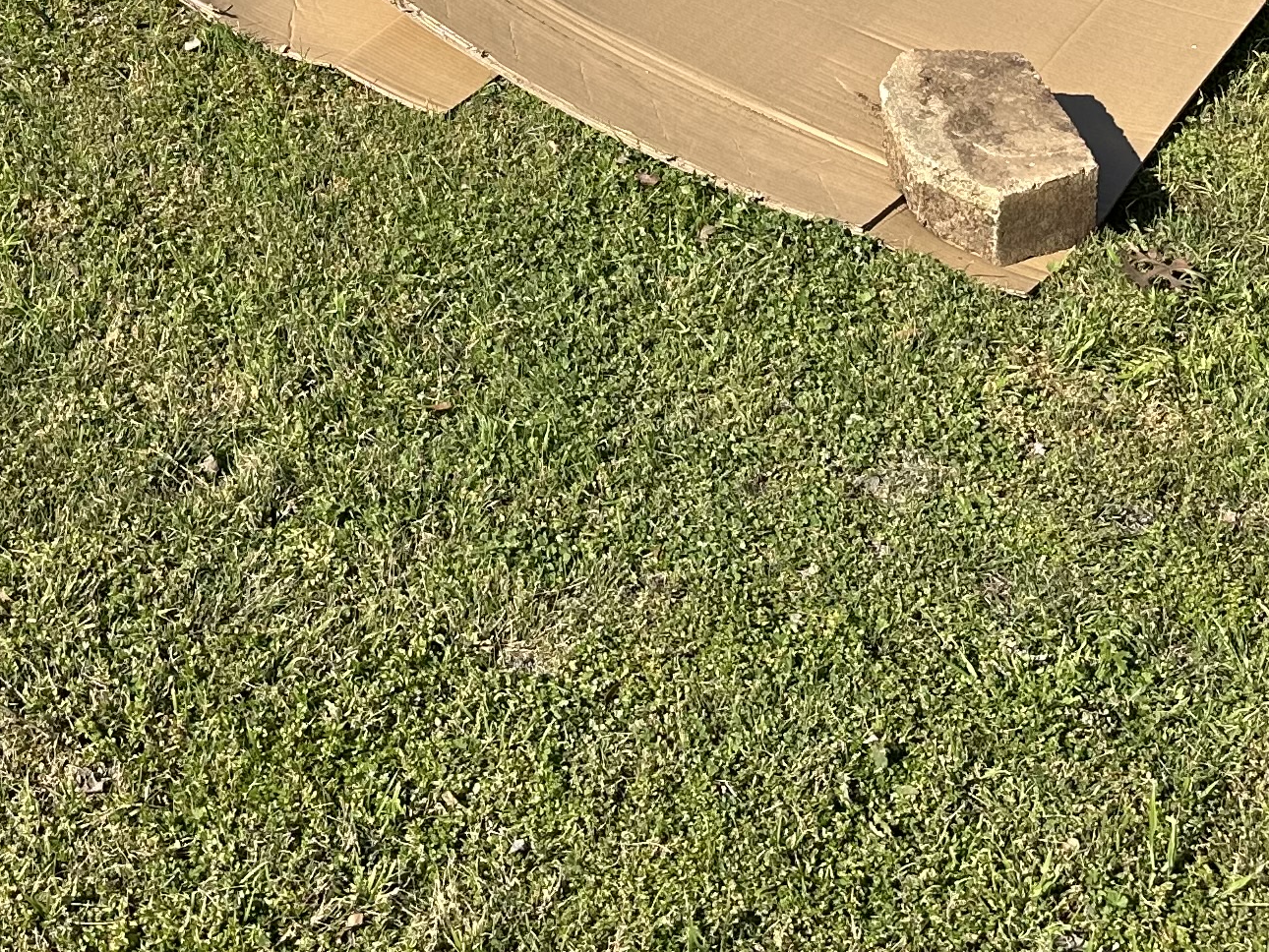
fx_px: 2750
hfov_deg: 25.6
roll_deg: -1.3
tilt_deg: -18.7
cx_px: 303
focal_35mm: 75
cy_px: -531
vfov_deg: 17.4
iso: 80
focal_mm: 6.86
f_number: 1.78
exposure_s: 1/4016
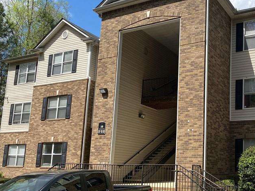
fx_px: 309
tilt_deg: +10.1
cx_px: 201
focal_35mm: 42
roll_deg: -0.5
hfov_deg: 42.9
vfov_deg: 34.1
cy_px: 123
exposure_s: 1/2463
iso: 32
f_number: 1.8
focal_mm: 4.25
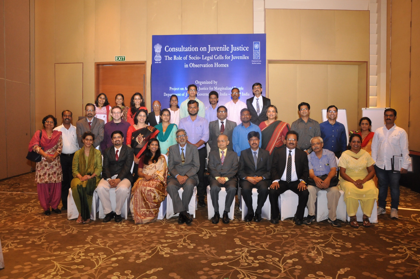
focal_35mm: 27
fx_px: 315
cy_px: 140
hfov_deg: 67.4
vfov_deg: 47.8
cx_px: 210
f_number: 5.6
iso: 1000
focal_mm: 18
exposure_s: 1/25
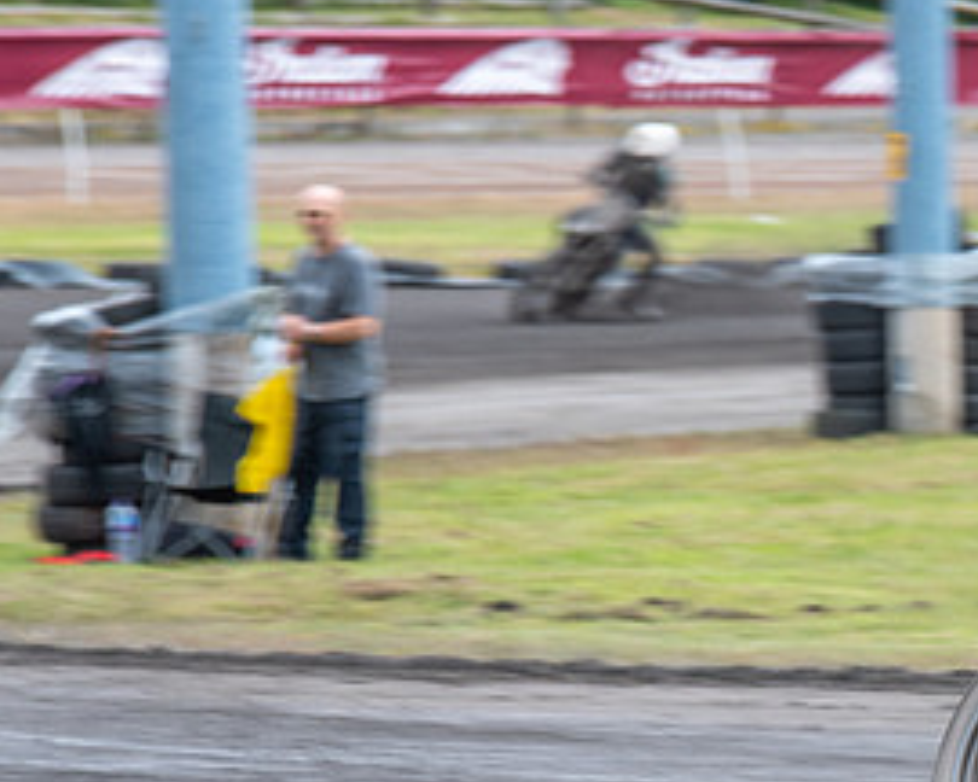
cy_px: 625
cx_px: 1353
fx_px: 18033
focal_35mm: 623
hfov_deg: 3.1
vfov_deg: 2.5
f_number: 6.3
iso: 160
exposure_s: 1/250
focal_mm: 200
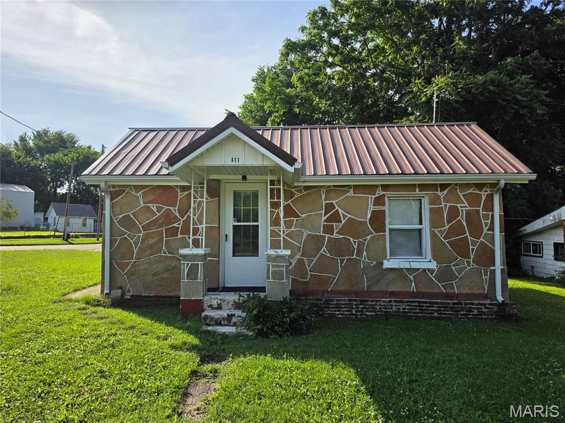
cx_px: 282
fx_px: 375
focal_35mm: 23
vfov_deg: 58.9
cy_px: 212
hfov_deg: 73.9
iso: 40
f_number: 1.4
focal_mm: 6.5
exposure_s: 1/7939
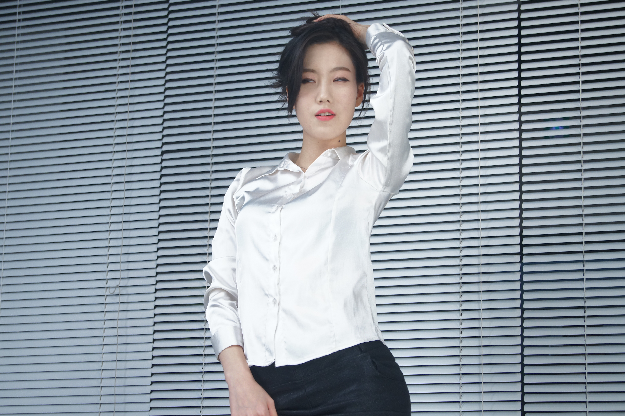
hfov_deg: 27.0
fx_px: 1301
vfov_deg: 18.1
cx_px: 312
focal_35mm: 75
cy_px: 208
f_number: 5.6
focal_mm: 50
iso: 800
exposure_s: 1/125
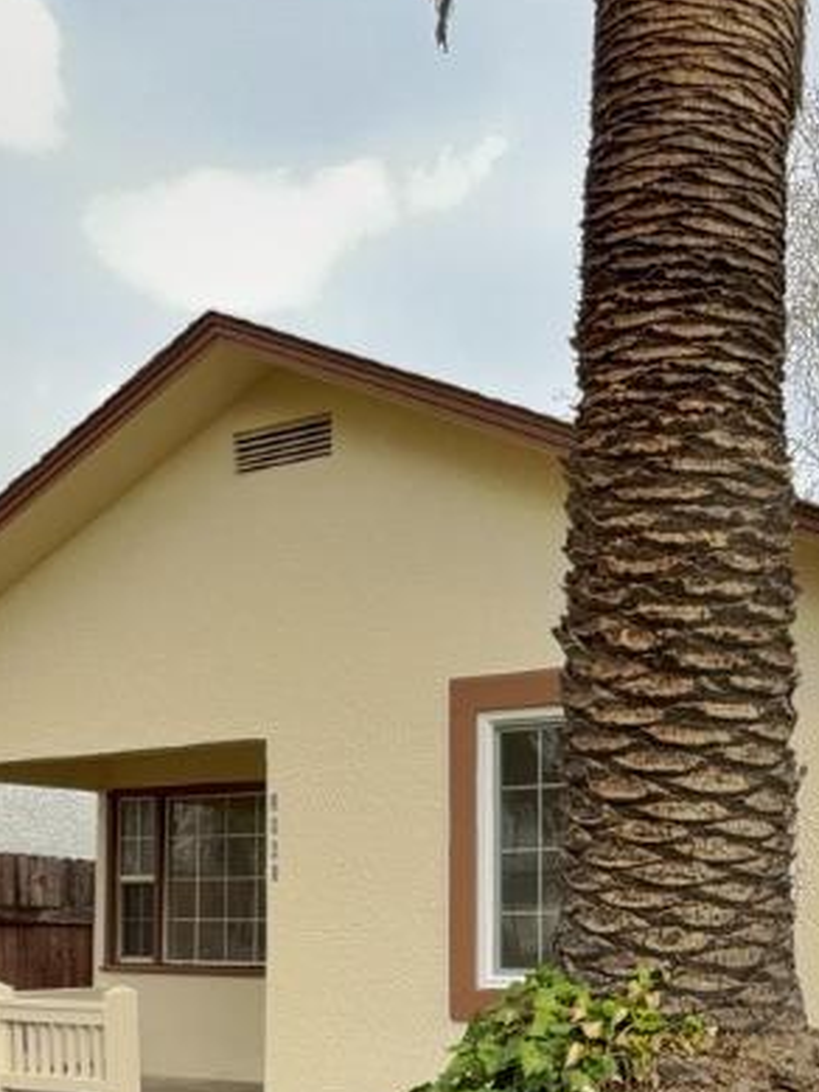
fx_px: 1703
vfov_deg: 33.9
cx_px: 743
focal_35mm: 54
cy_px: 953
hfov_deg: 26.1
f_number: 2.2
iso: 20
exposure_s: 1/328
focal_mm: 2.22
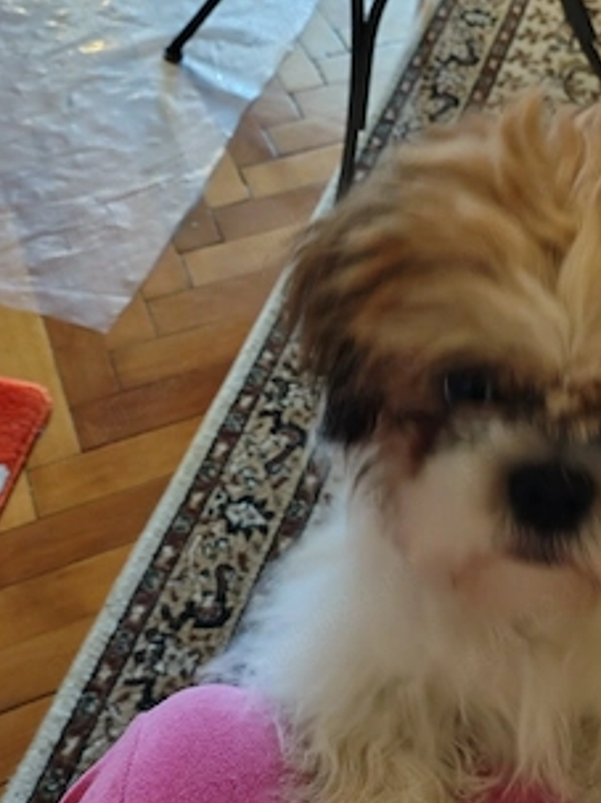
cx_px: 387
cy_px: 443
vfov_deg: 55.3
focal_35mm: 33
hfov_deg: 42.5
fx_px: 764
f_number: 1.7
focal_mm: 4.71
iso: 2308
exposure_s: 1/33.4
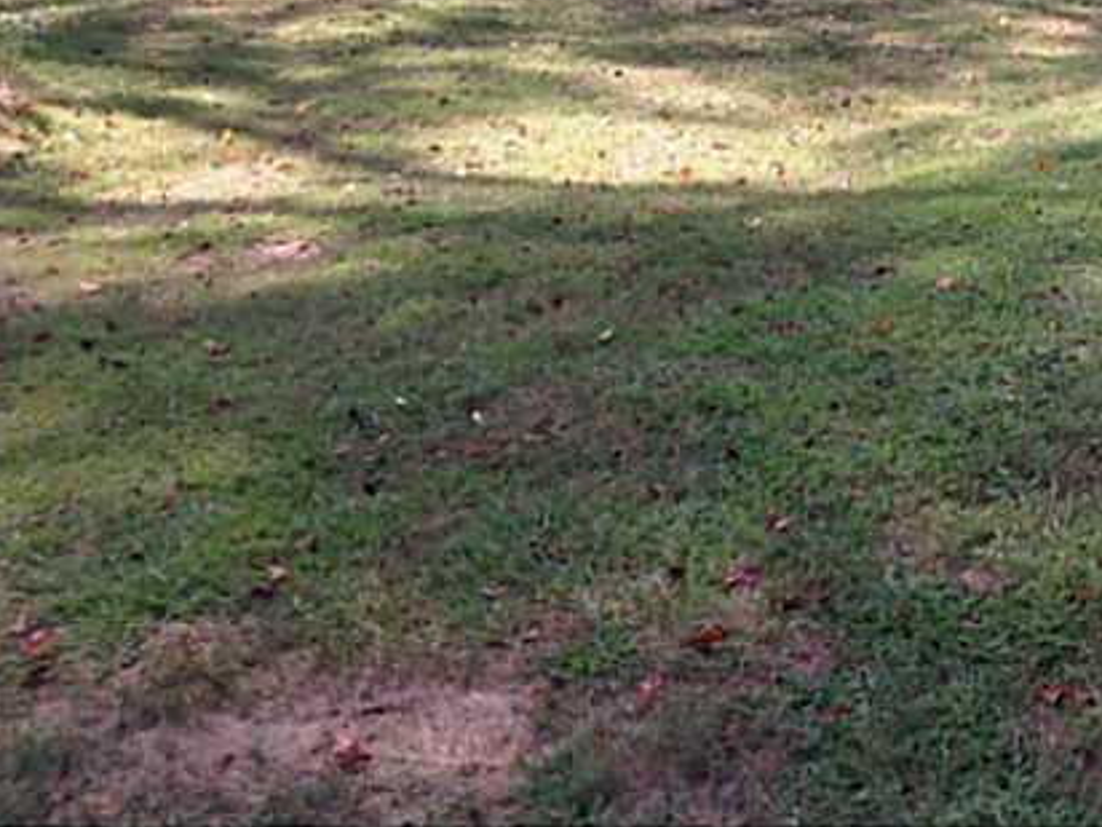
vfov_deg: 21.0
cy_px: 32
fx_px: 2165
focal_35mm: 68
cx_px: 1022
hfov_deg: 27.4
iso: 50
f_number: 2.4
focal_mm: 4.28
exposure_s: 1/408
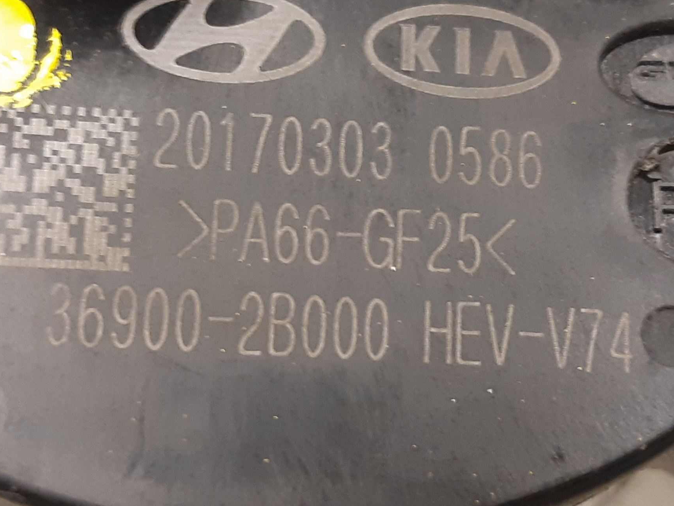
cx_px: 347
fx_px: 604
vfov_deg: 45.4
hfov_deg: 58.3
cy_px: 231
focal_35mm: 31
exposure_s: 1/25
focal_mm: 3.93
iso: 200
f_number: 1.7
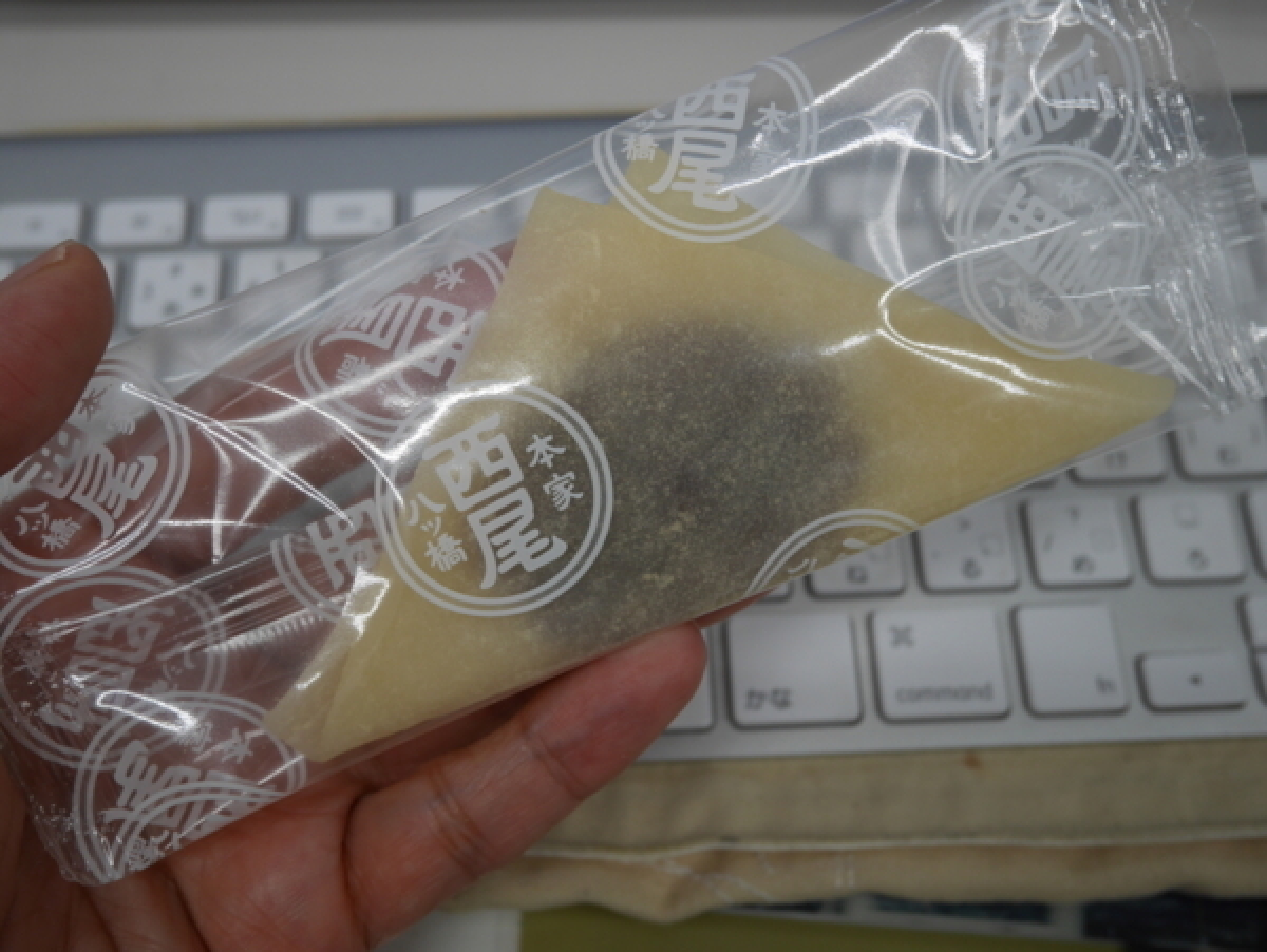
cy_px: 476
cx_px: 634
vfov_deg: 41.8
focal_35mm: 34
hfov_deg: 53.9
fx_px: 1245
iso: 200
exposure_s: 1/100
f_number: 4
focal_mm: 17
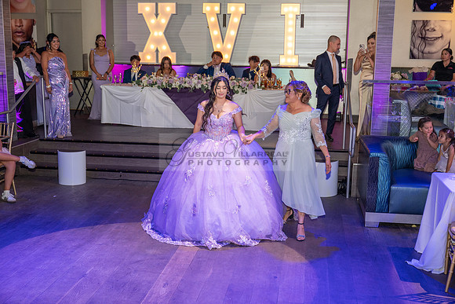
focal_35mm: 43
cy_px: 152
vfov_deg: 31.2
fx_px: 544
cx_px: 228
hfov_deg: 45.4
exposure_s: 1/125
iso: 1000
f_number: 3.5
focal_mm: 43
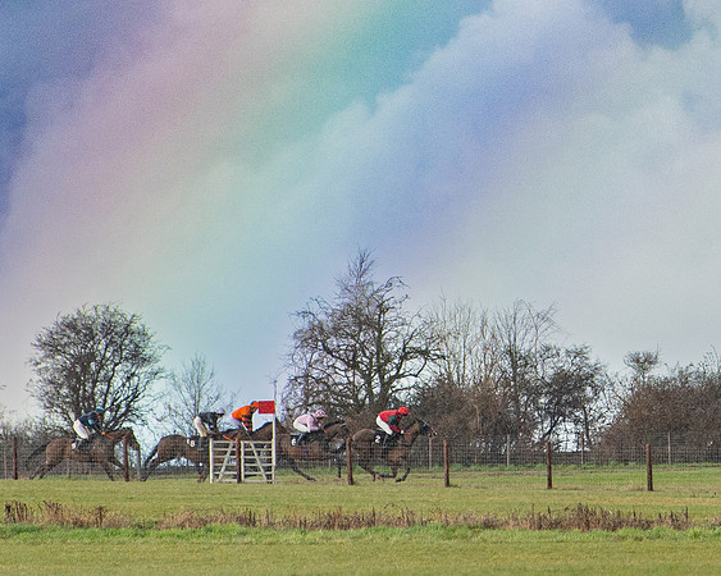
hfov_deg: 3.3
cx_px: 749
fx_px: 12480
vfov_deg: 2.6
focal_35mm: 585
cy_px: 260
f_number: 4
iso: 800
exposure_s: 1/2500
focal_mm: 200
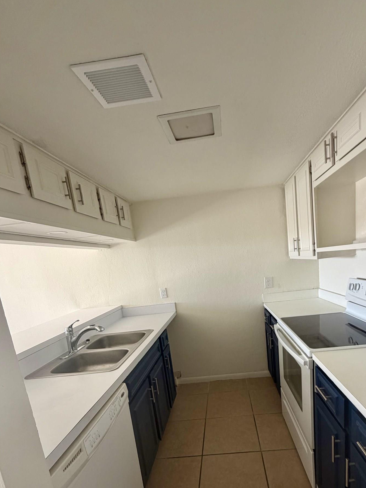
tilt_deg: -11.0
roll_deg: +7.0
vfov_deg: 85.8
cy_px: 310
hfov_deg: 71.0
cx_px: 215
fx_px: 254
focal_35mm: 18
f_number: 2.2
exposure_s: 1/121
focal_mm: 2.22
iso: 160
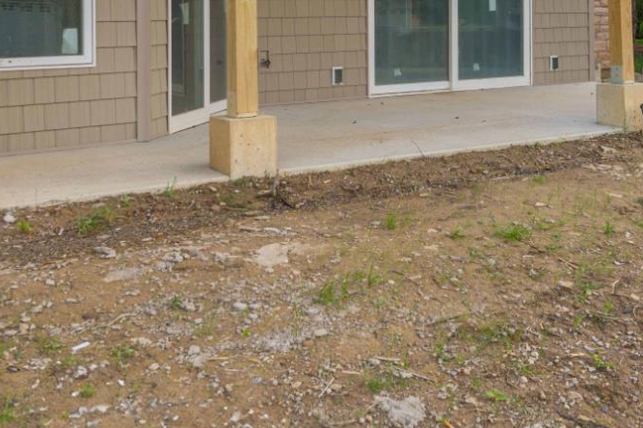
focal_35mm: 54
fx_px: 964
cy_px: 4
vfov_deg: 24.0
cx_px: 410
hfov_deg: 36.6
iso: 200
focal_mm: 24
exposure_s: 1/80
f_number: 8
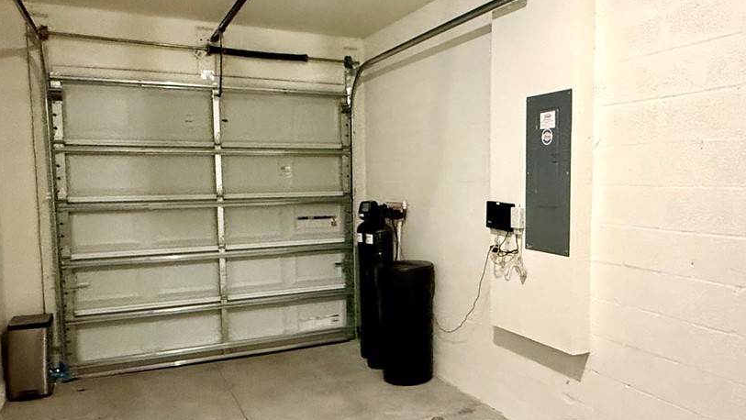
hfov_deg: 63.8
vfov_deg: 39.0
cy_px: 224
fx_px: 594
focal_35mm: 30
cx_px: 438
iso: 1000
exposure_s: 1/40
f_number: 2.2
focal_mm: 2.22
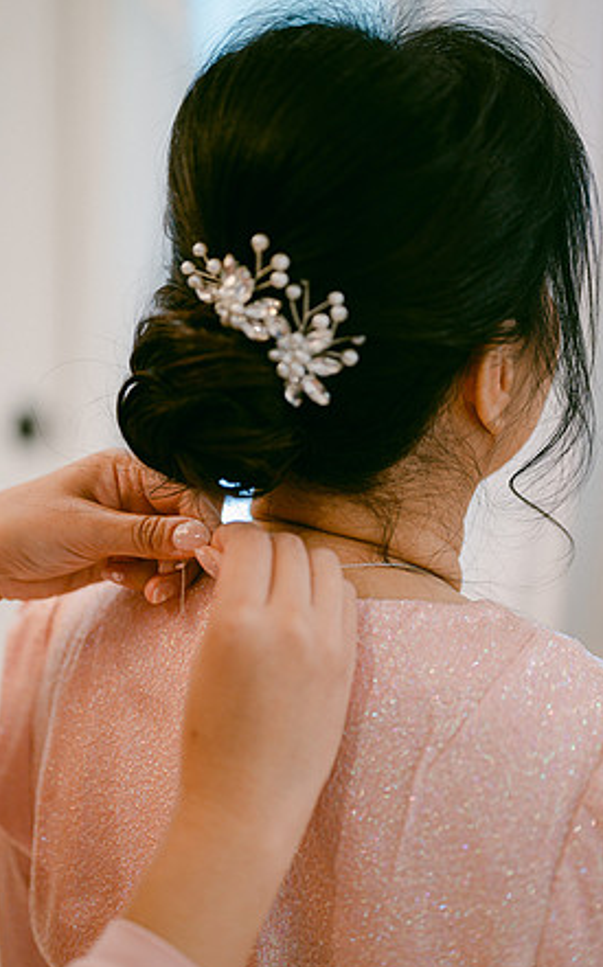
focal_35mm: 52
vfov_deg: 38.9
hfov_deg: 24.8
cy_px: 491
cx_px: 286
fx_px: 1370
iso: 500
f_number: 1.8
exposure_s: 1/125
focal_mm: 50
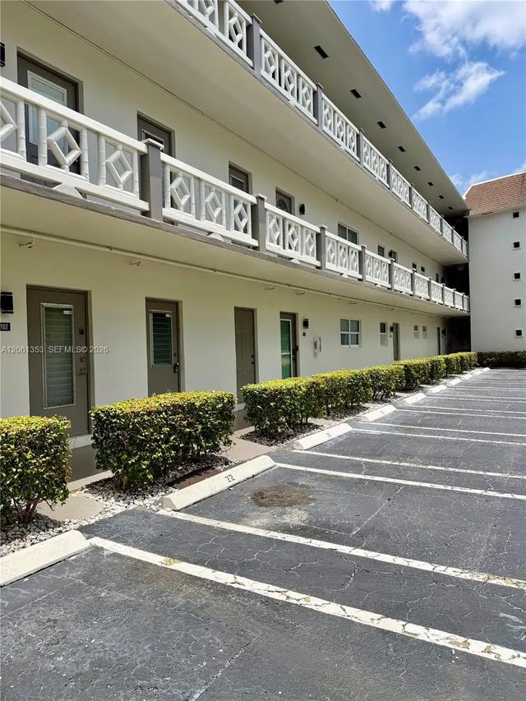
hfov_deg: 56.8
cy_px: 350
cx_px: 263
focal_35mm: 24
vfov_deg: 71.6
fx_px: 486
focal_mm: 6.76
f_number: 1.78
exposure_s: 1/3953
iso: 80
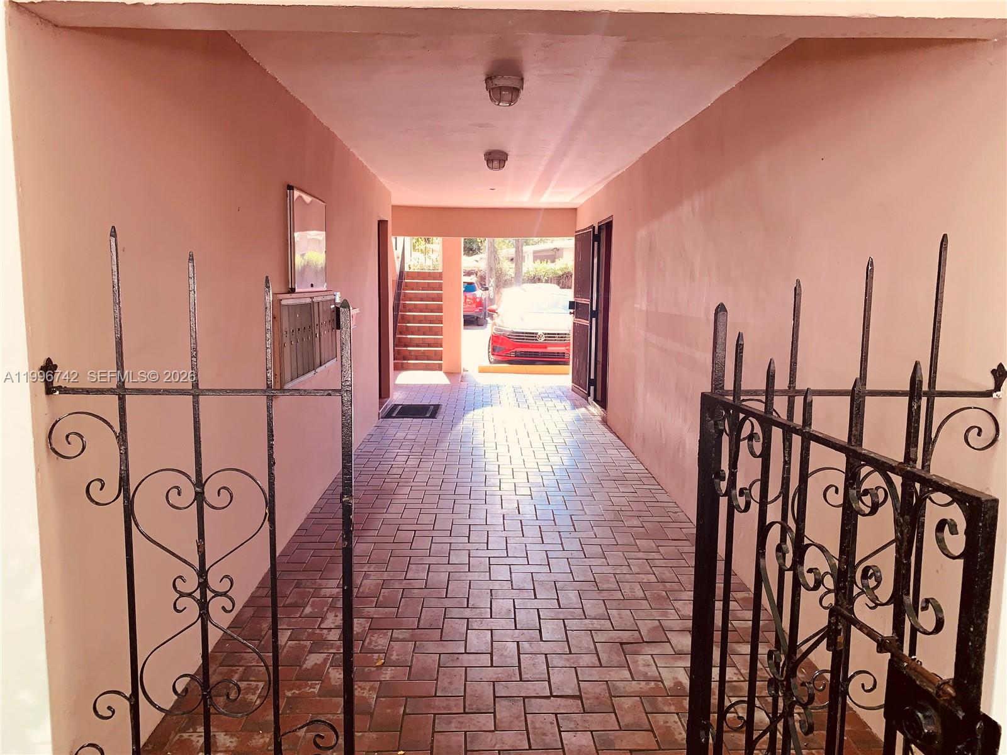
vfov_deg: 53.1
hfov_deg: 67.3
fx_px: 756
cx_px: 504
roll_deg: -0.8
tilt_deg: -5.9
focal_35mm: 26
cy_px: 378
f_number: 1.8
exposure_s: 1/121
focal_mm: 4.25
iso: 50
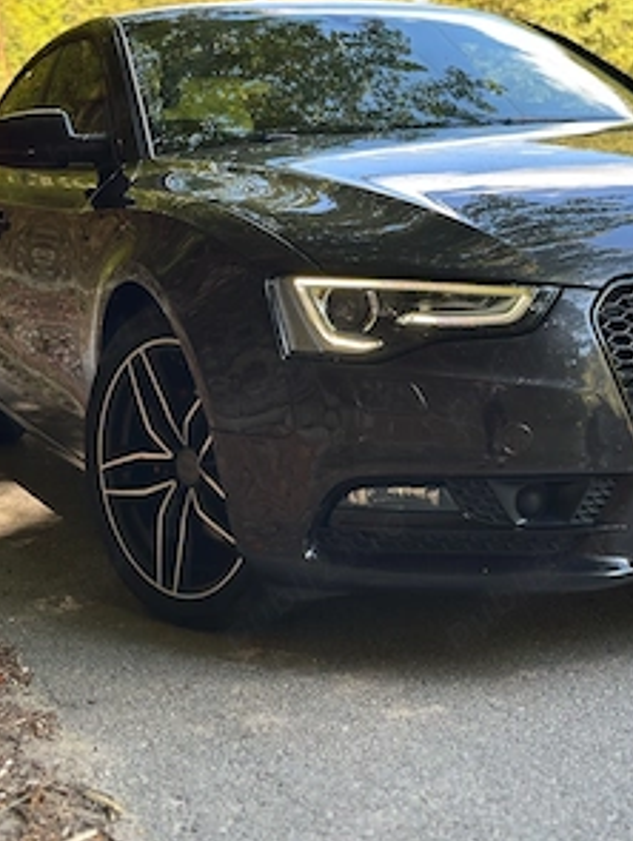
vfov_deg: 29.8
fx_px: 1581
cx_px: 371
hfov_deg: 22.6
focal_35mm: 65
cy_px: 391
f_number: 1.78
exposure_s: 1/245
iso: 80
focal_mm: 6.86
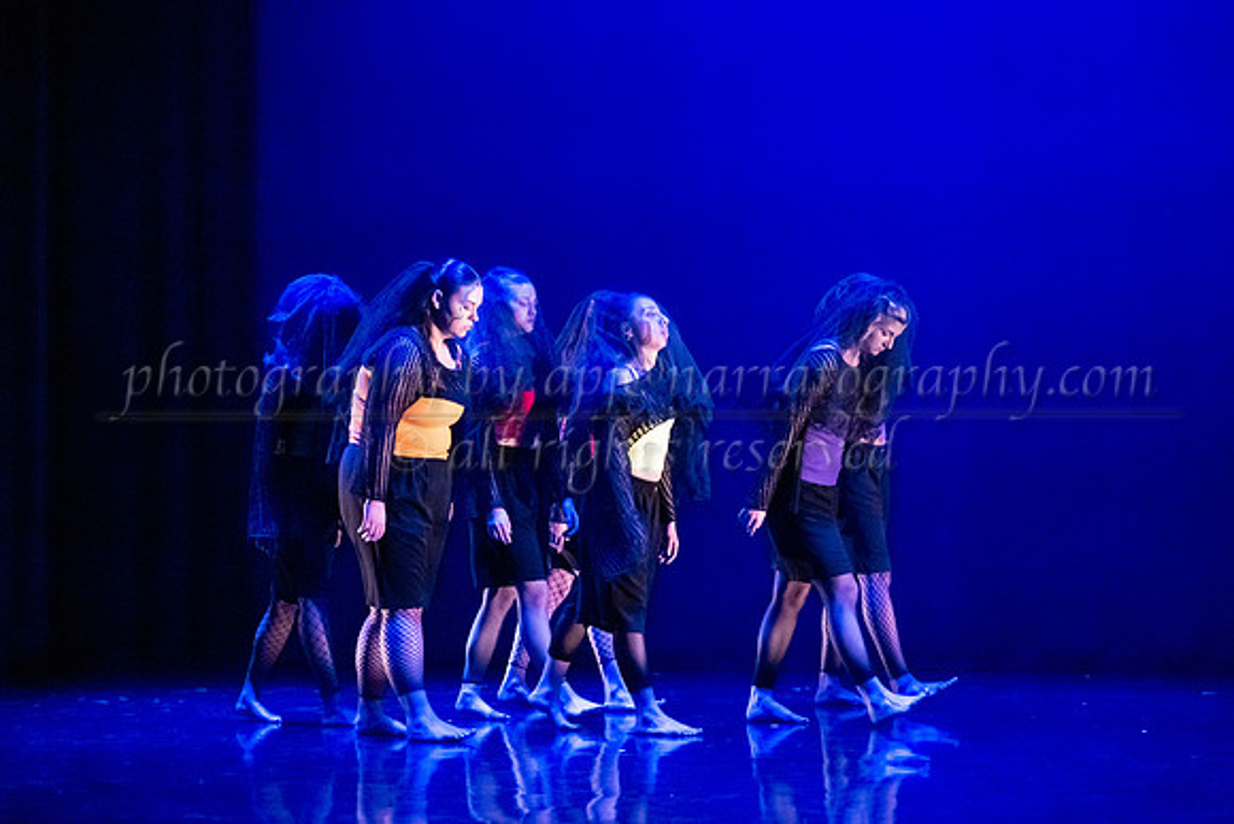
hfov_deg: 23.3
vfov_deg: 15.7
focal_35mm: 87
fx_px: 2988
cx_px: 609
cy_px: 356
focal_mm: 75
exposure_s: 1/250
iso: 4000
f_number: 3.5
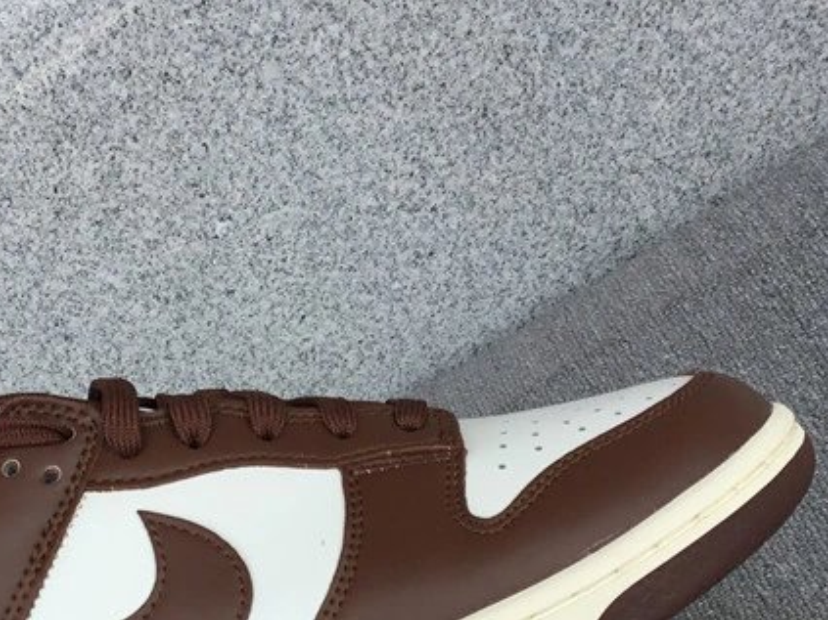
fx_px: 1578
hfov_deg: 29.2
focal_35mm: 66
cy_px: 500
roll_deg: +43.7
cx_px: 268
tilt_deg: -39.5
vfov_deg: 21.9
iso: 25
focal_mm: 3.3
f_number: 2.4
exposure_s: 1/445
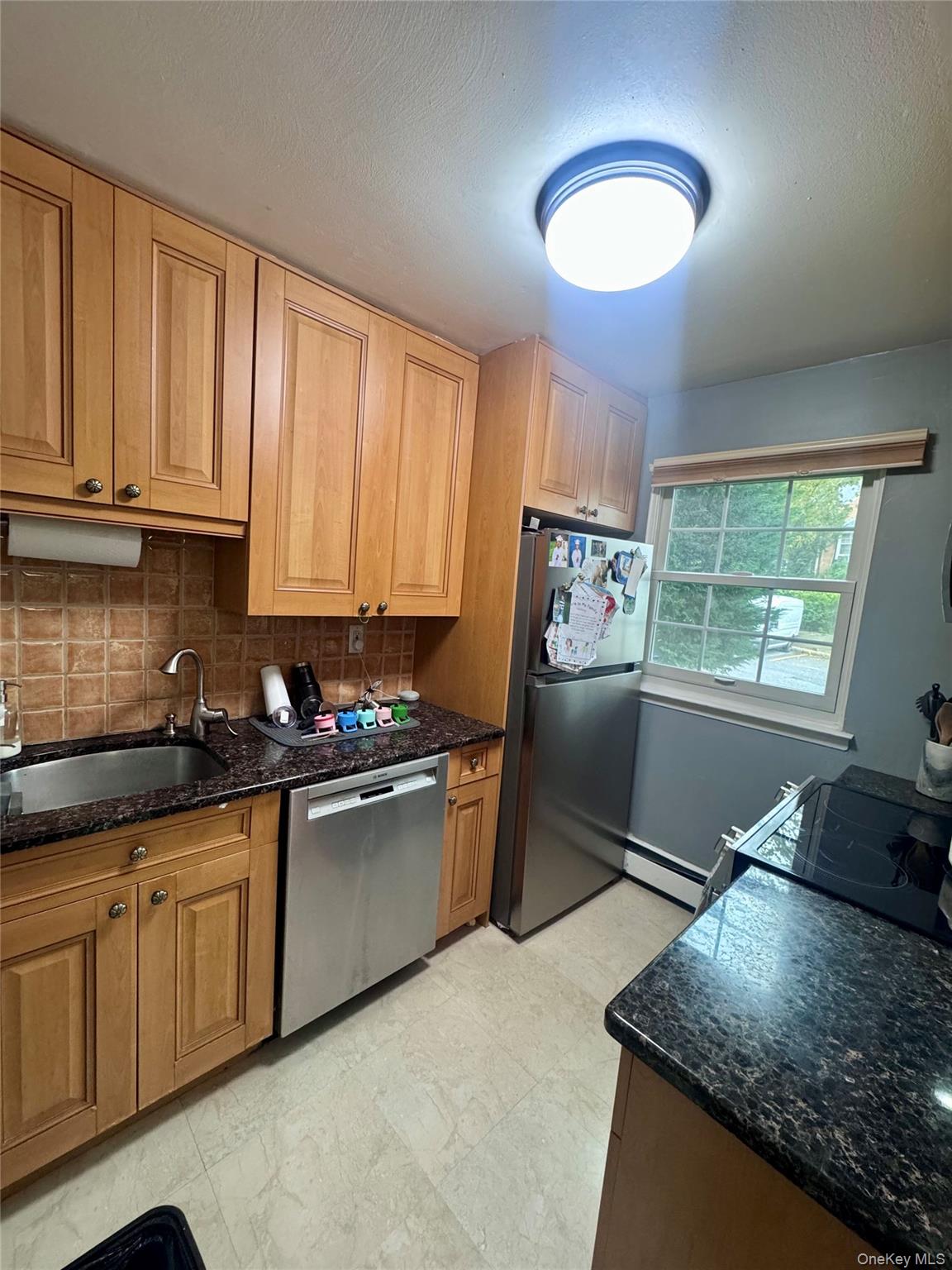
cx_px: 476
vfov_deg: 102.1
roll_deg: -4.9
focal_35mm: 14
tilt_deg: -5.9
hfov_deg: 85.7
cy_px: 635
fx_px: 513
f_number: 2.2
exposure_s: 1/60
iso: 320
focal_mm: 2.22
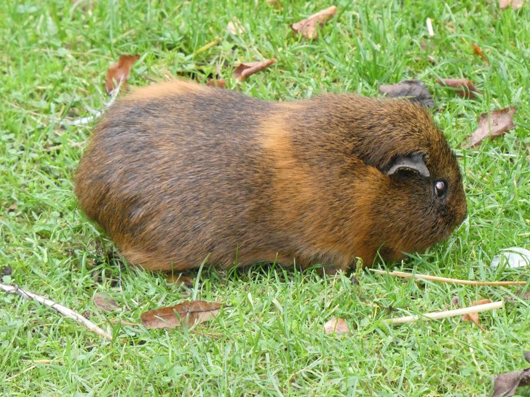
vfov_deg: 4.3
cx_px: 265
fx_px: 5313
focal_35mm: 347
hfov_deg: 5.7
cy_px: 198
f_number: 6
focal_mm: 62.1
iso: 800
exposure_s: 1/100
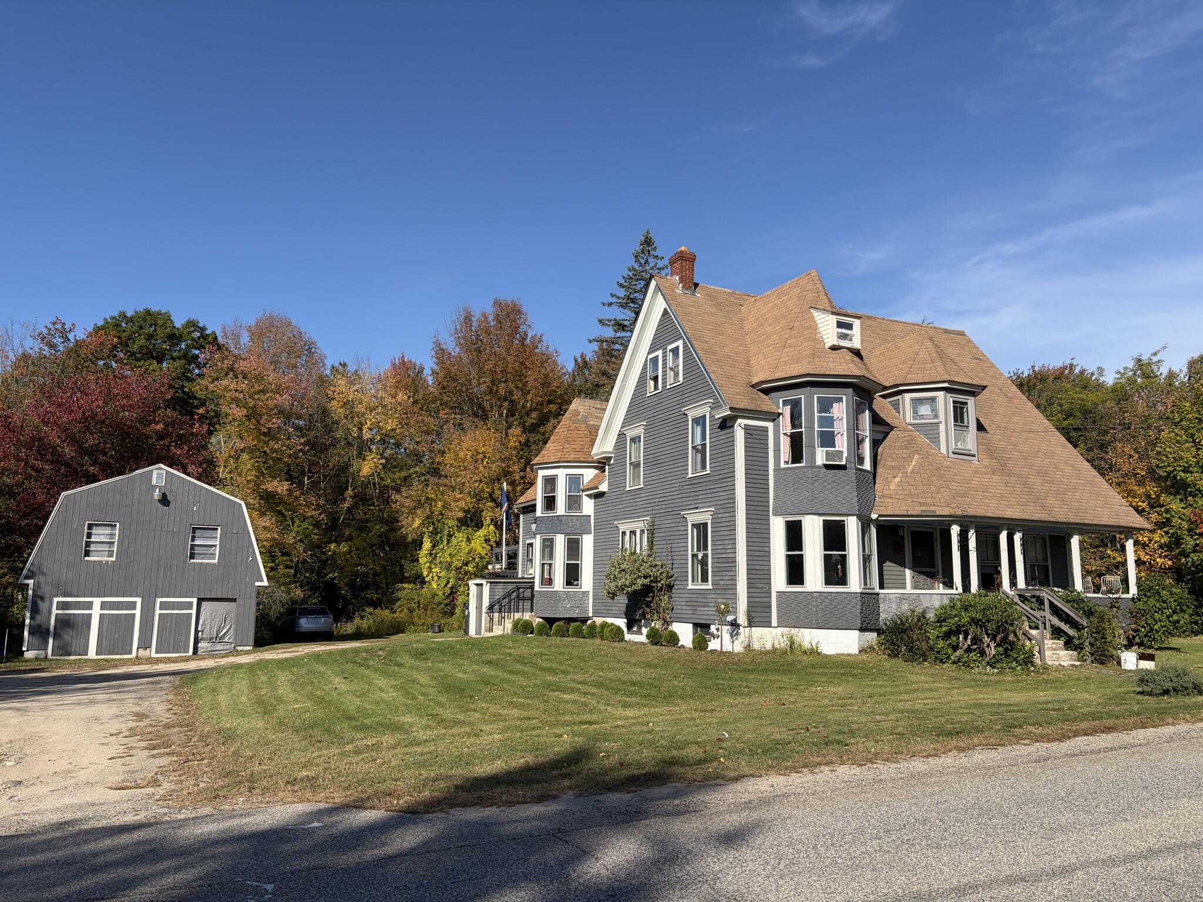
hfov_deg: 67.3
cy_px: 451
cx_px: 602
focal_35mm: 26
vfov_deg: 53.1
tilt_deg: +9.2
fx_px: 904
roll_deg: -0.3
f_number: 1.6
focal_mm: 5.96
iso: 50
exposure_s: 1/4329
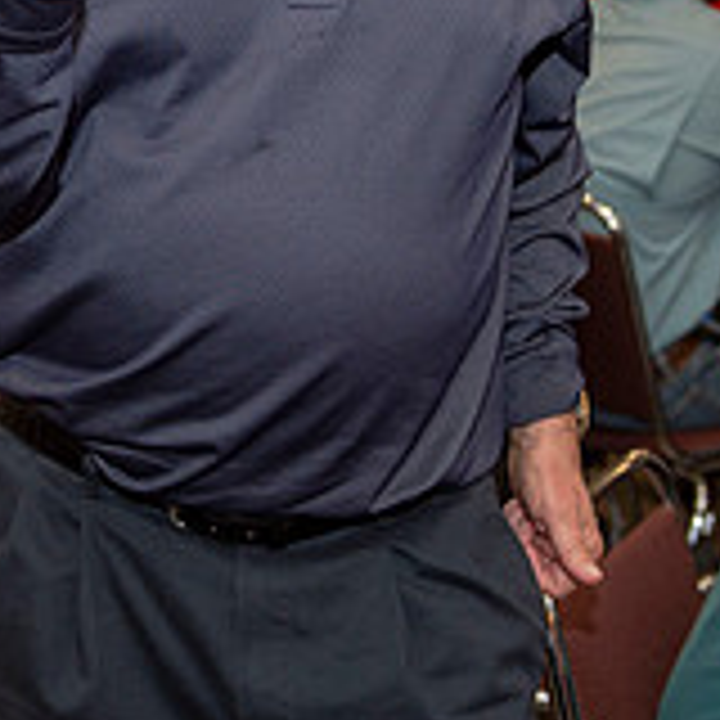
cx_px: 117
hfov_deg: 14.8
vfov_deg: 14.6
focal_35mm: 117
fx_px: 2753
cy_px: -50
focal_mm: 38
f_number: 4
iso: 800
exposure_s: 1/160
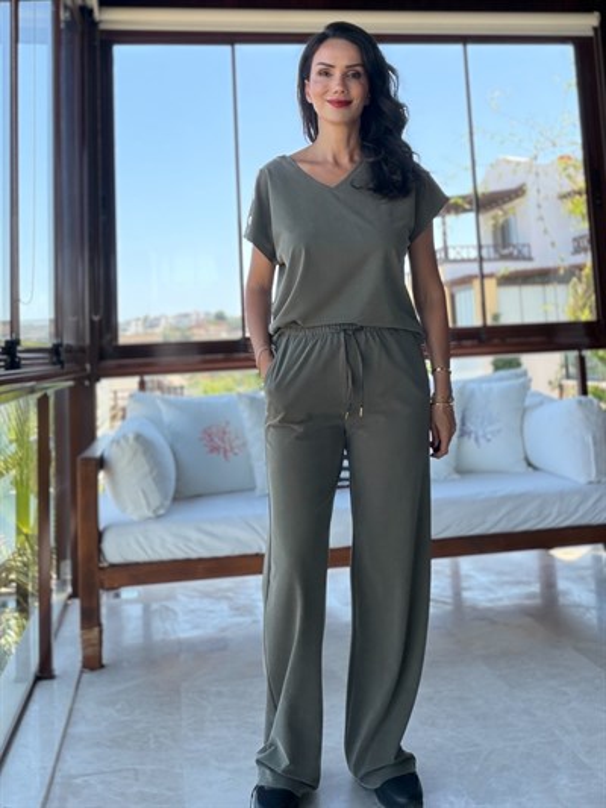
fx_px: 700
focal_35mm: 30
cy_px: 404
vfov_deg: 60.0
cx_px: 303
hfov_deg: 46.8
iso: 32
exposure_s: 1/321
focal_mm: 2.71
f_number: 1.9
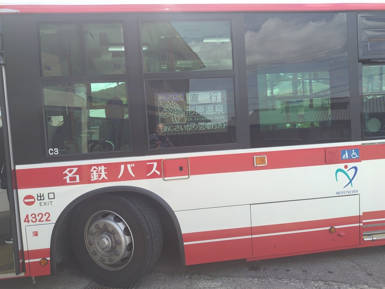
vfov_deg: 58.9
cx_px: 192
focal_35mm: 23
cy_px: 144
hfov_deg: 73.9
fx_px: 256
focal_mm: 5.5
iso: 50
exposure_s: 1/276
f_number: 1.9
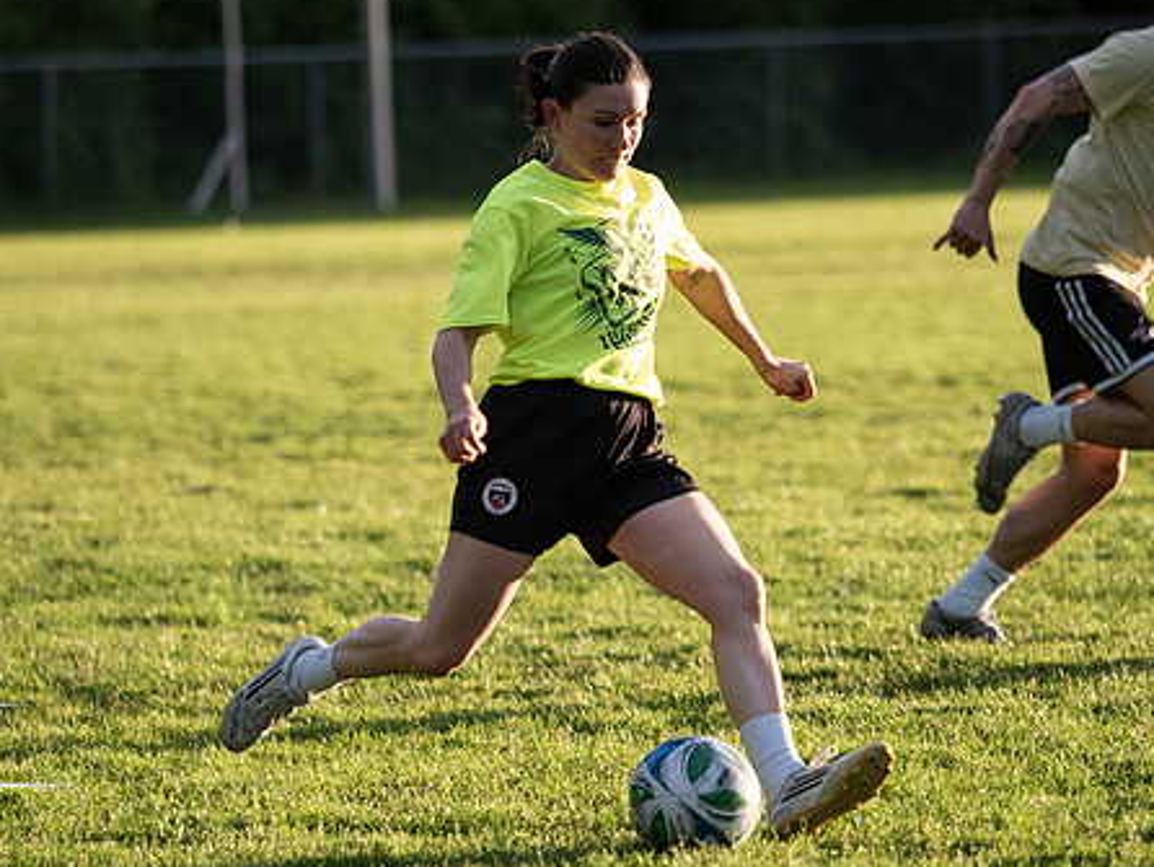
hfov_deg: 5.1
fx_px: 13009
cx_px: 538
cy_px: 421
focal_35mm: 390
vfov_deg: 3.8
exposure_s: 1/800
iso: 640
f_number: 2.8
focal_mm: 150
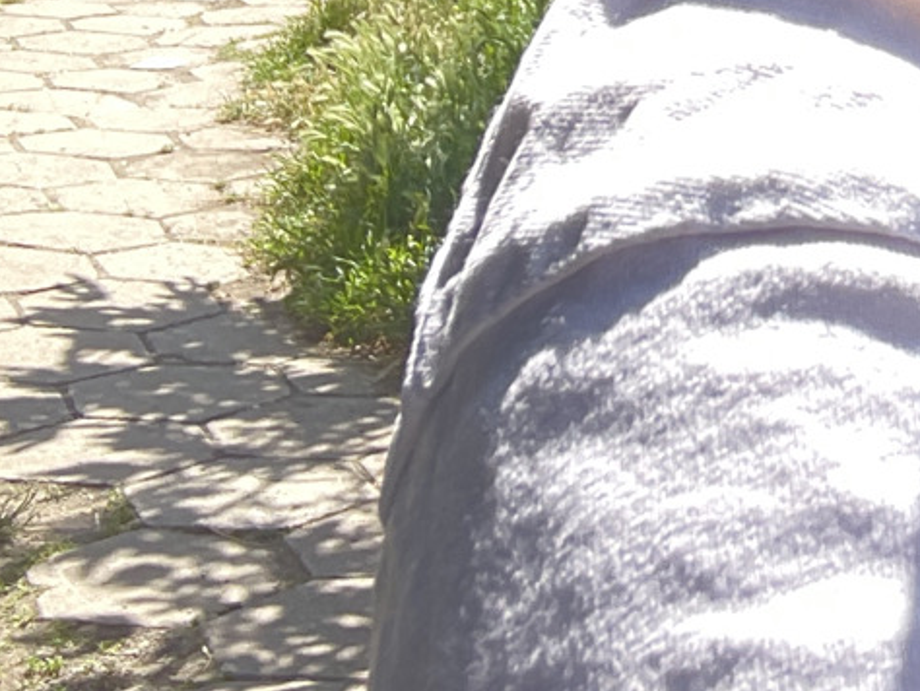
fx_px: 2579
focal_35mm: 97
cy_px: -540
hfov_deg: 17.7
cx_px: 1467
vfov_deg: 13.7
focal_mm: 2.71
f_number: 2.2
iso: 25
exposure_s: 1/121
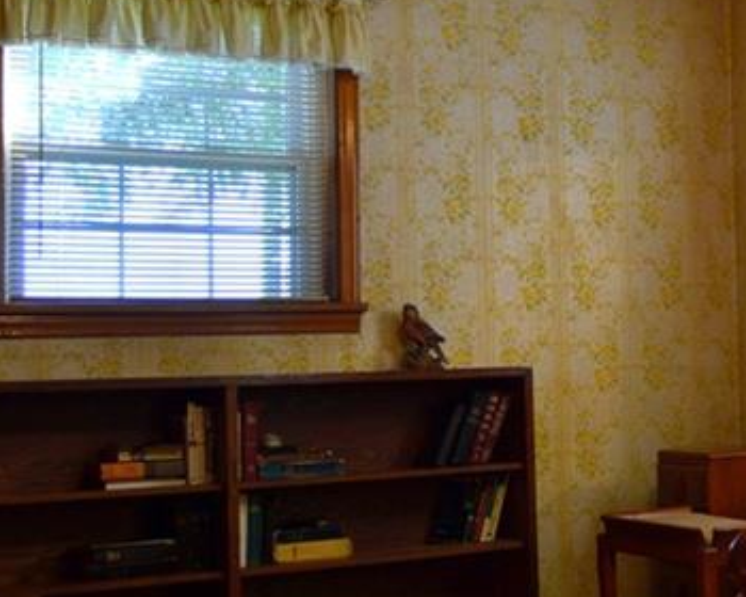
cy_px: 252
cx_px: 936
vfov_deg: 20.7
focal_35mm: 74
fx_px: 1634
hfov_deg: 23.2
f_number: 3.5
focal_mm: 18
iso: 100
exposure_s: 1/50
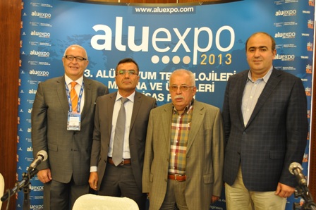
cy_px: 105
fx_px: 382
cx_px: 158
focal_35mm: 44
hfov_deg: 45.0
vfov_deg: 30.8
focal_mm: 29
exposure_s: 1/50
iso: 800
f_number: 4.5
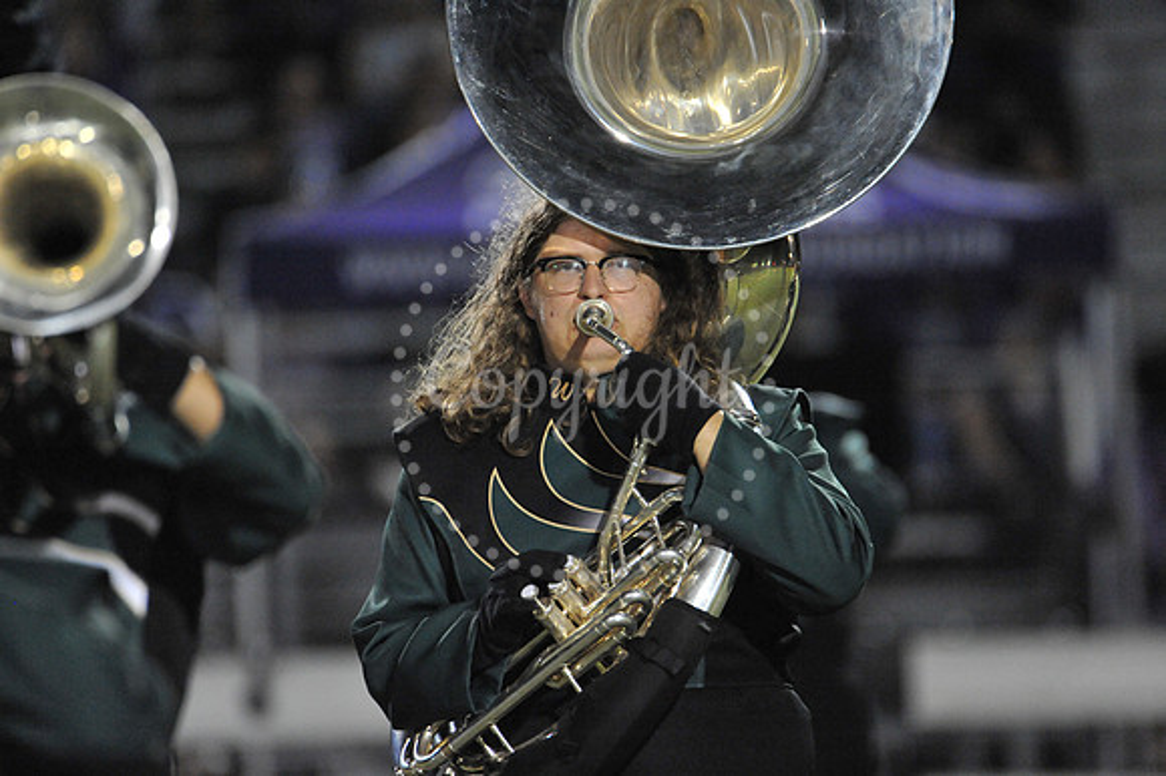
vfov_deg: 2.3
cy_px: 388
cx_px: 583
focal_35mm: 600
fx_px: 19422
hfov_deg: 3.4
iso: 6400
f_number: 6.3
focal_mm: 600
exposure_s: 1/160
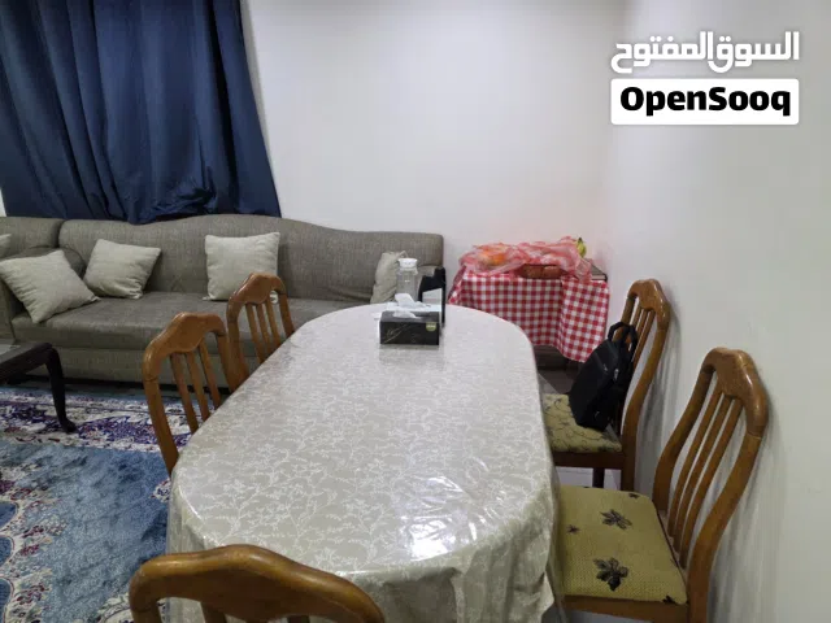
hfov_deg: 73.9
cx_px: 416
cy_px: 312
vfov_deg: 58.9
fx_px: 552
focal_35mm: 23
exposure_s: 1/100
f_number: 1.7
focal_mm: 6.3
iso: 250
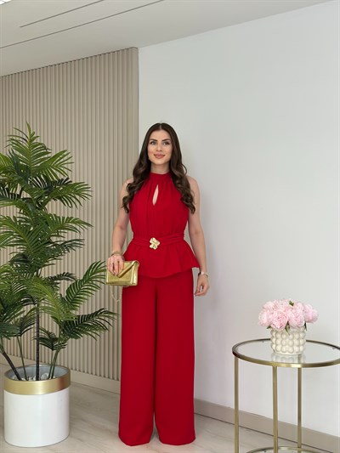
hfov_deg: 30.3
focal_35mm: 48
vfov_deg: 39.6
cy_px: 226
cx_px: 170
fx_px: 628
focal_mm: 6.86
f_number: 1.78
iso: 80
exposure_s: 1/371
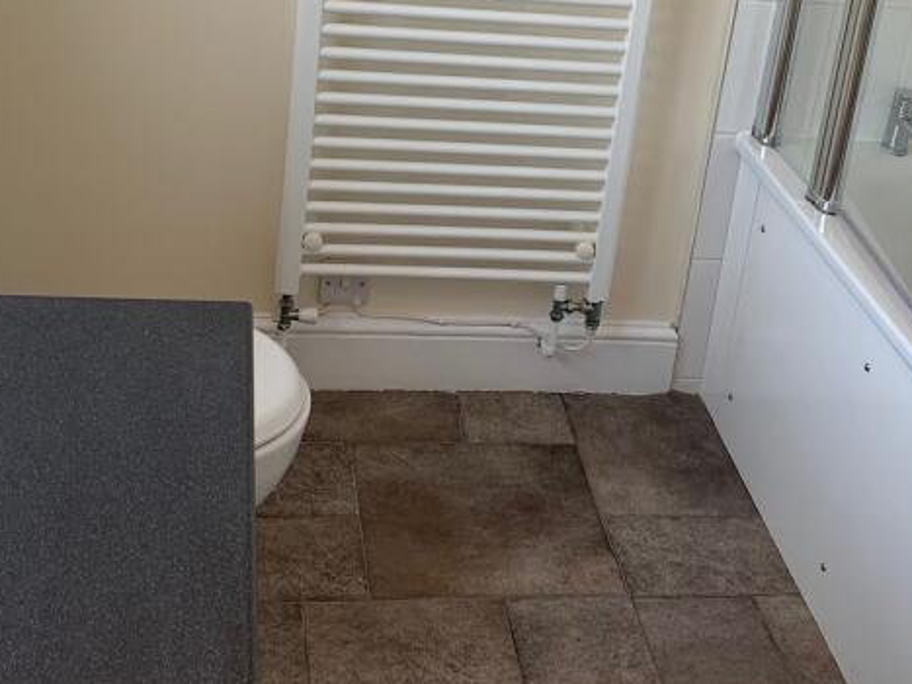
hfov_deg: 33.8
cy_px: 139
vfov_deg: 25.2
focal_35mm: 57
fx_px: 1501
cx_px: 502
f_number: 1.8
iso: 80
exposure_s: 1/100
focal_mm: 4.25
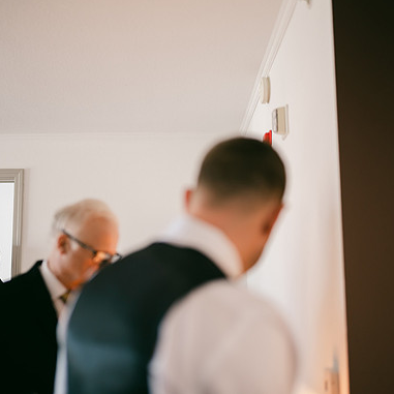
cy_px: 195
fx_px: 605
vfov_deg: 36.1
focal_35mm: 47
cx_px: 155
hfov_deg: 35.9
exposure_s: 1/125
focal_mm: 35
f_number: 1.2
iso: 400
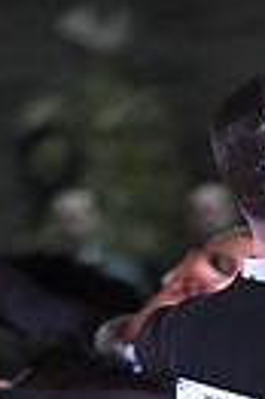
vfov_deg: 2.6
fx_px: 8590
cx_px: 455
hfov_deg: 1.8
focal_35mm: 776
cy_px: 835
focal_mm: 175
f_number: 4
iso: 5000
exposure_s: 1/400
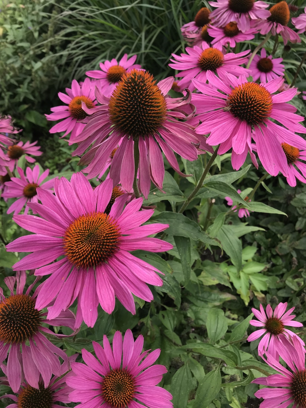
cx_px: 153
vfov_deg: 63.4
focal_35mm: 28
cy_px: 204
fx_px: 330
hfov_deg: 49.7
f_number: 1.8
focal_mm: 3.99
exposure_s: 1/541
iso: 20
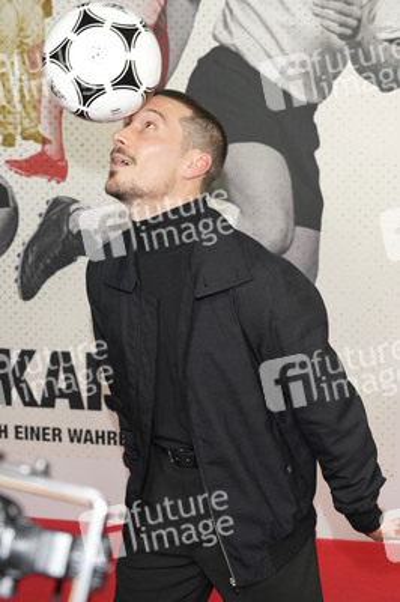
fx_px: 1169
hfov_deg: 19.4
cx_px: 200
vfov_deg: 28.9
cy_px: 301
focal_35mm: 70
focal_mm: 70
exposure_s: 1/250
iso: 2500
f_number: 8
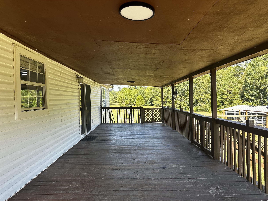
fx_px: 186
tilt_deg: -0.2
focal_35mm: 24
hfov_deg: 71.6
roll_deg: +0.6
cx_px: 134
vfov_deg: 56.8
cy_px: 100
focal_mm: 6.86
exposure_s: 1/506
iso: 80
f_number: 1.78
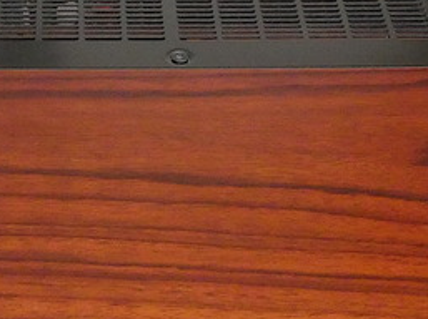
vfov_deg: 12.7
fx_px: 1432
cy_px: 171
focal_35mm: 116
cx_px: 30
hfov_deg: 16.7
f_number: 3.5
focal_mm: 5.4
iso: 800
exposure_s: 1/80
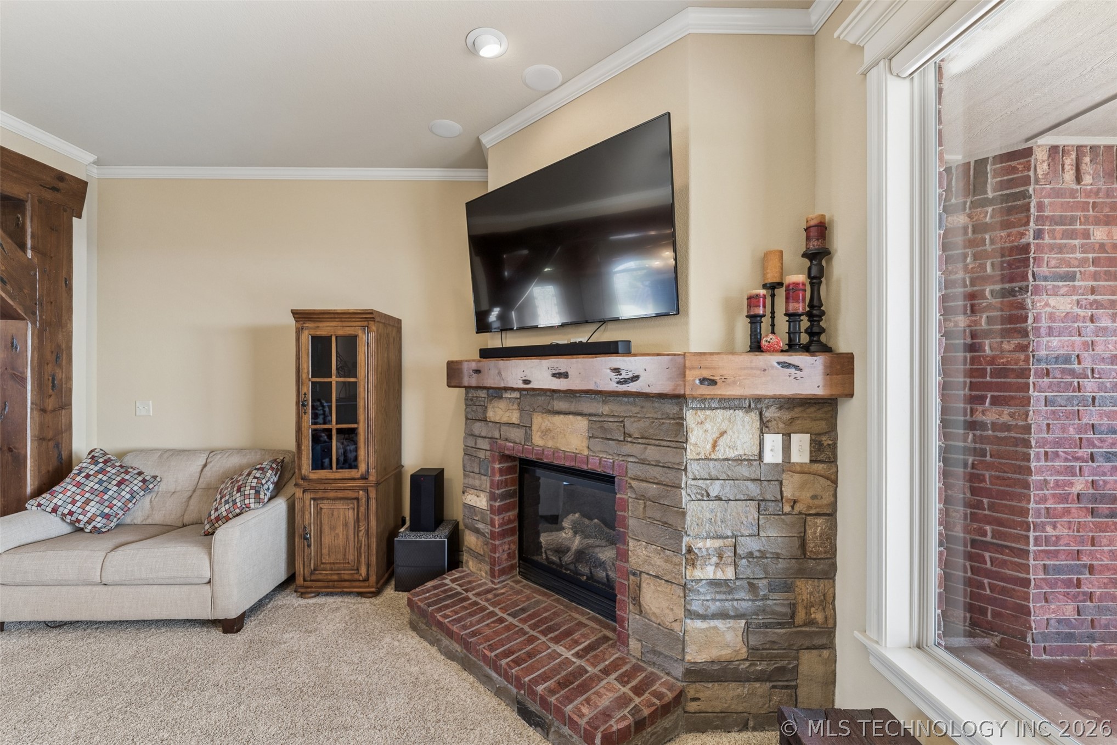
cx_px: 558
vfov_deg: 78.8
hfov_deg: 101.9
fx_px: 453
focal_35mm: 15
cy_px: 372
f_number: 2.8
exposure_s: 1/125
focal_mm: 14.6
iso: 400
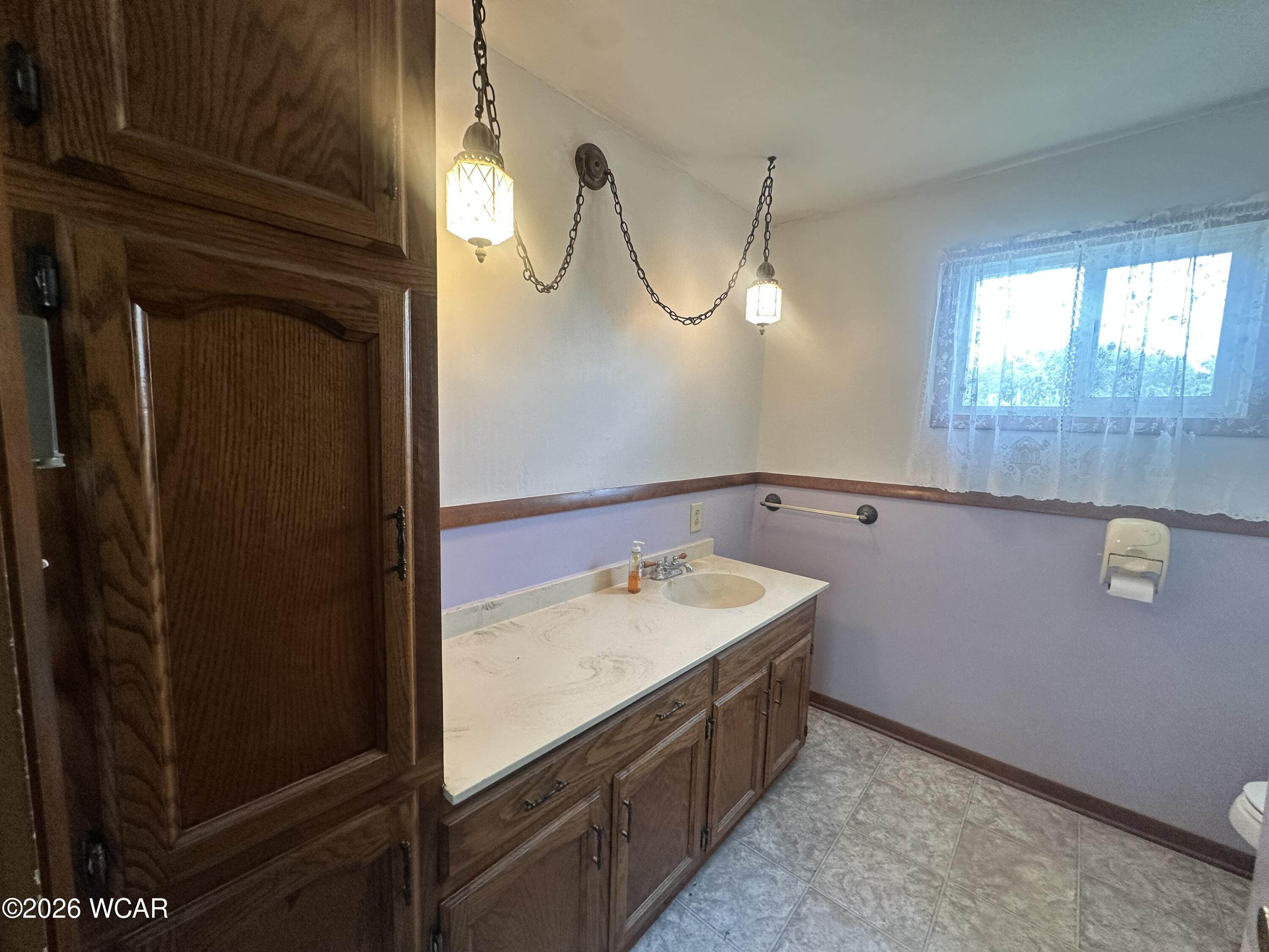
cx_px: 634
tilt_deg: -5.9
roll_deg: -1.8
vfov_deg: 85.7
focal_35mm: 14
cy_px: 476
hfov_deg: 102.1
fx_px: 513
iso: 200
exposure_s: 1/120
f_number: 2.2
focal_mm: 2.22
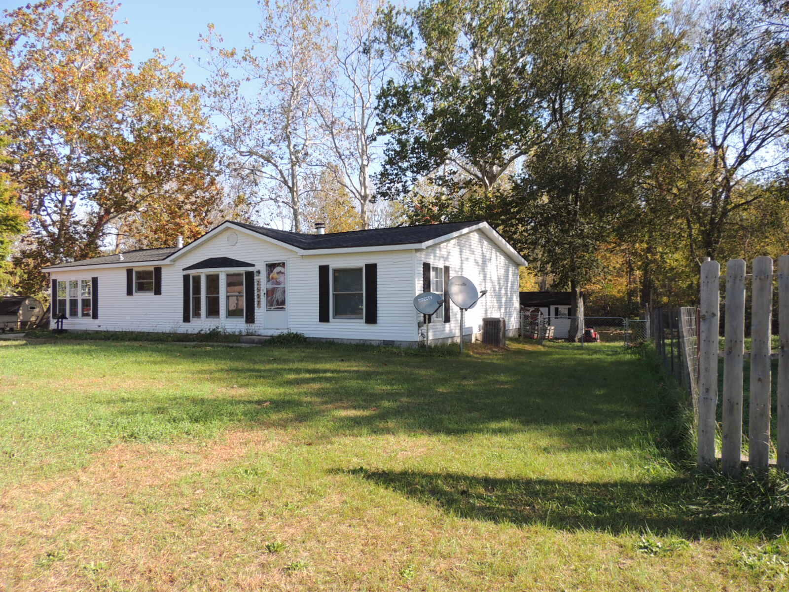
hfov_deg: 71.6
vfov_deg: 56.8
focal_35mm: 24
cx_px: 394
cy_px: 296
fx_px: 547
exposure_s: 1/400
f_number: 3
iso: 100
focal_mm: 4.3
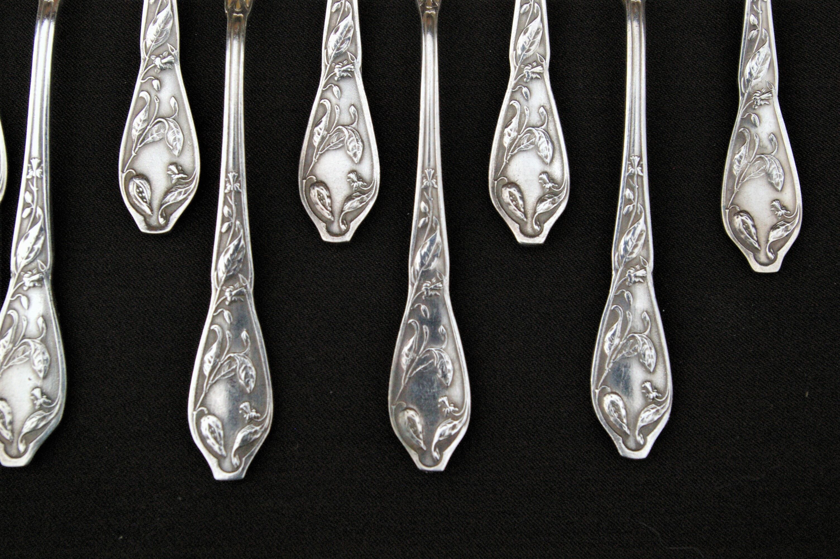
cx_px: 420
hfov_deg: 49.6
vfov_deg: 34.1
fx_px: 909
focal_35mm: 39
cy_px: 280
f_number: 8
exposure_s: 1/350
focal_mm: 26
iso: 1600
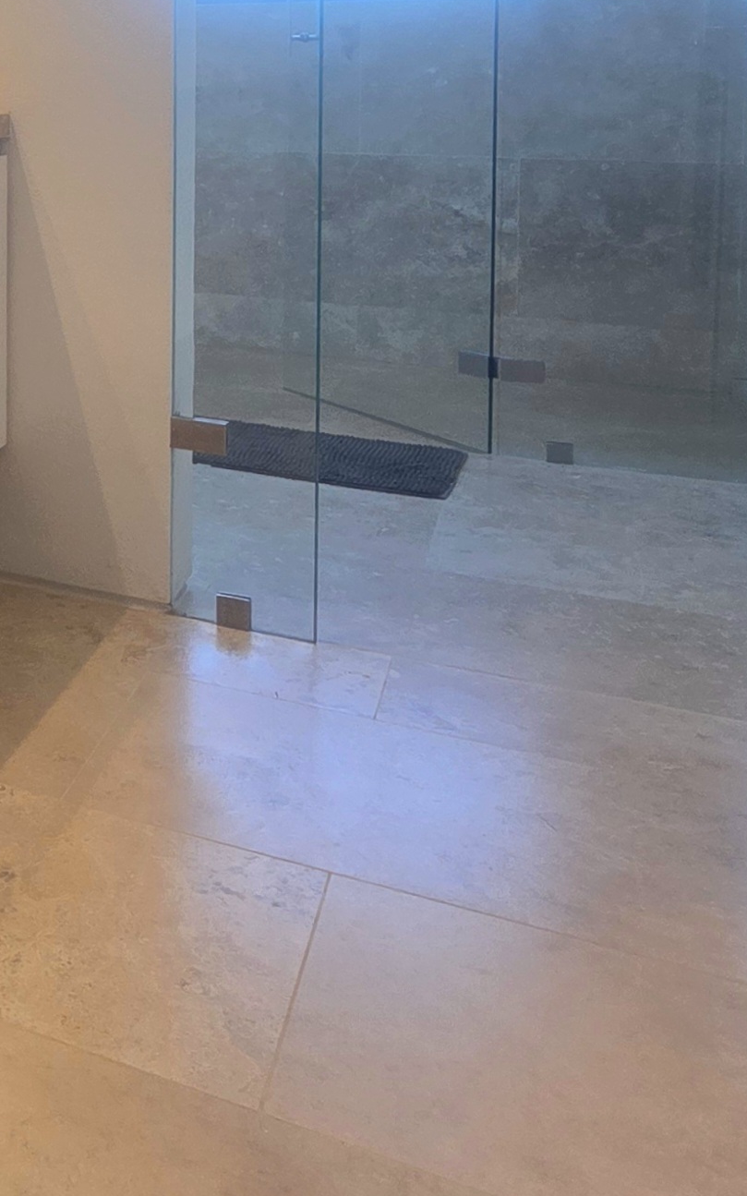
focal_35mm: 41
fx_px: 1336
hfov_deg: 23.9
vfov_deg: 44.2
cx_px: -408
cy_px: 131
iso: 80
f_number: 1.9
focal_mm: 2.2
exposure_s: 1/120
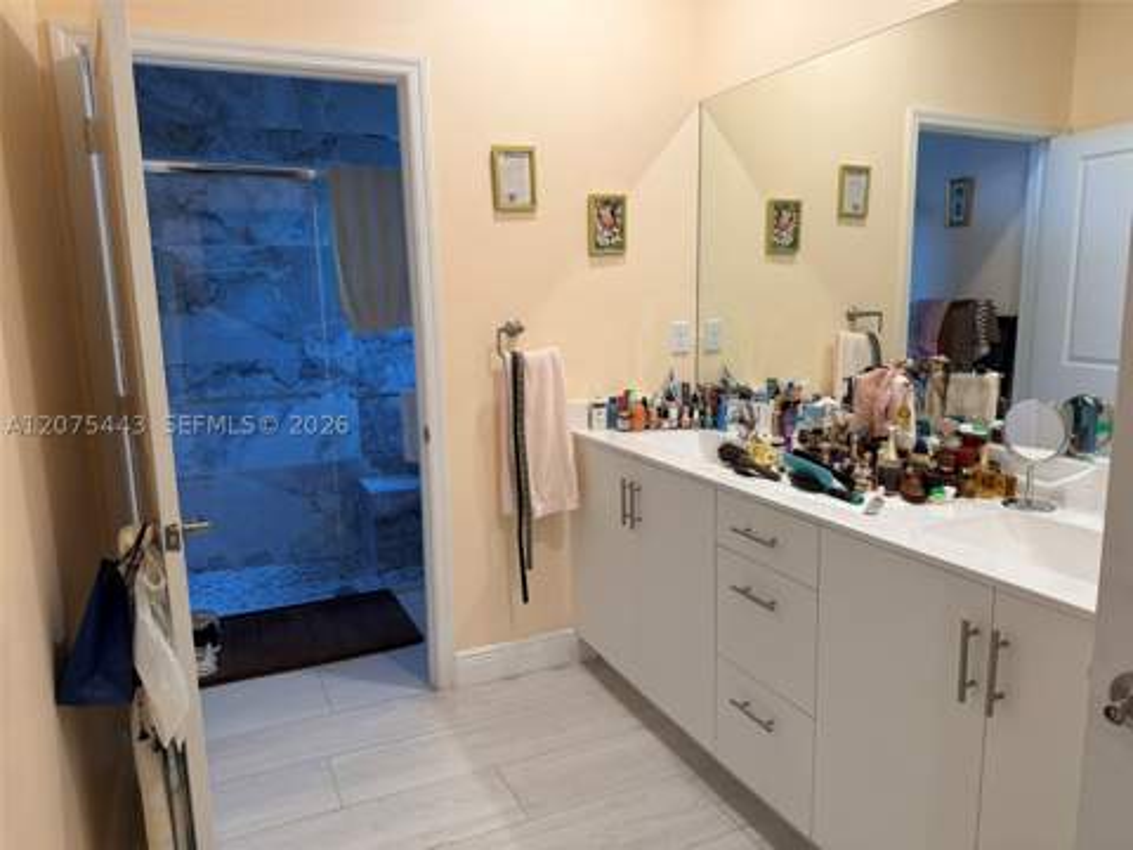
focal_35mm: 24
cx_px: 566
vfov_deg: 56.8
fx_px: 786
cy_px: 425
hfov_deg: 71.6
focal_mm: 6.76
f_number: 1.78
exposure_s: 1/120
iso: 160
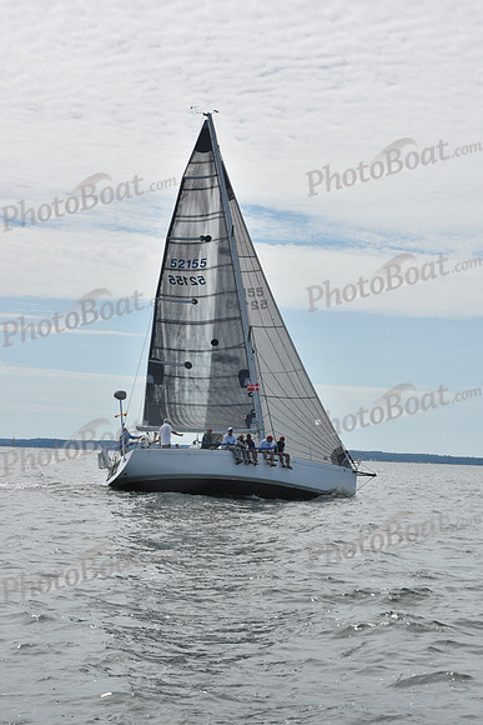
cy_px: 362
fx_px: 1508
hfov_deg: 18.2
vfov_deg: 27.0
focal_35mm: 75
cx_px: 242
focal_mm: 75
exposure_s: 1/1000
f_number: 11
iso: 320
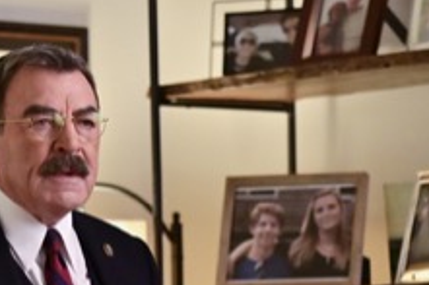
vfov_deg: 5.5
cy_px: 285
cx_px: 153
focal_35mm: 249
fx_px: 2965
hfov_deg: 8.3
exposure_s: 1/250
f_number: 2.8
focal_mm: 110
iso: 4000
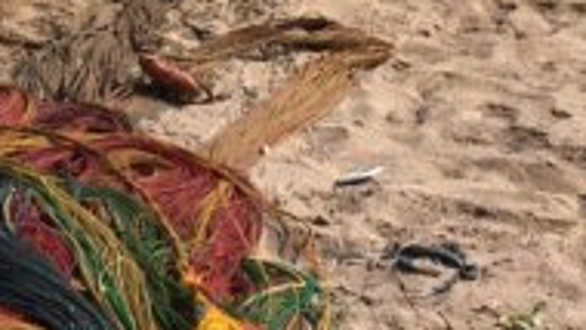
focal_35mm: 133
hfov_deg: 16.1
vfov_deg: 9.0
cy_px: -120
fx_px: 2067
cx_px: 231
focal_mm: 4.15
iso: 25
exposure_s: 1/1832
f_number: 2.2
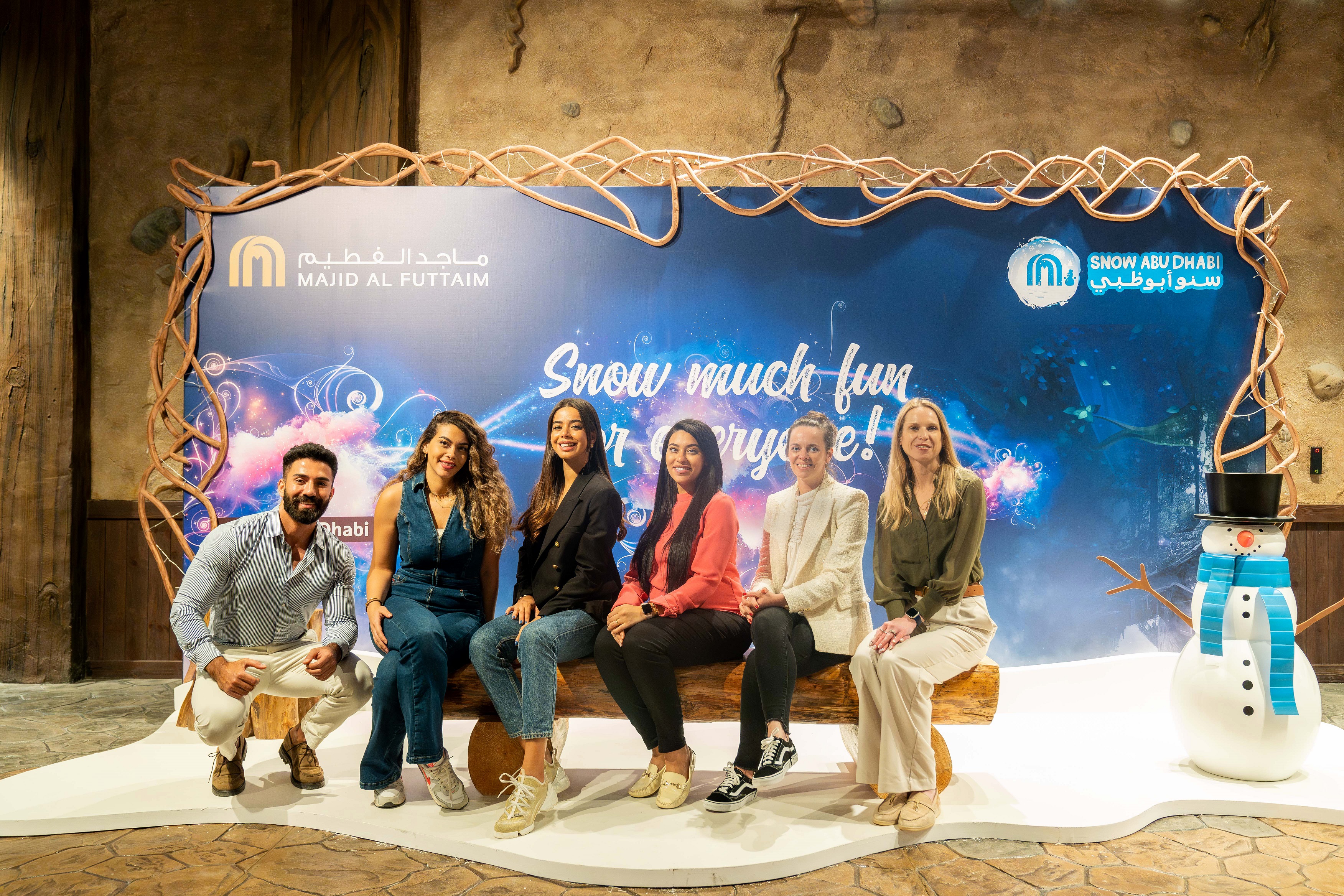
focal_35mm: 29
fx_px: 1083
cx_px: 672
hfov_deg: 63.7
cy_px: 448
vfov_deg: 45.0
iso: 4000
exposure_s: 1/100
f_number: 4
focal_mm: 29
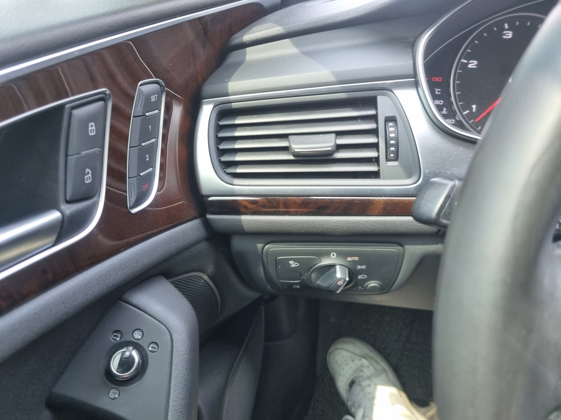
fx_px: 421
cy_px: 210
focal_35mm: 26
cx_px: 280
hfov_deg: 67.3
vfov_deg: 53.1
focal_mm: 5.4
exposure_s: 1/120
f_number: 1.8
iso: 160
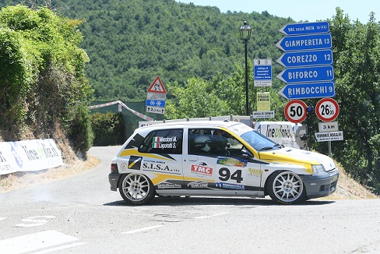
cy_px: 127
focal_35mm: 105
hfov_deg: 19.4
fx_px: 1109
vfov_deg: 13.1
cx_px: 190
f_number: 3.2
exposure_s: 1/1250
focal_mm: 70
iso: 200
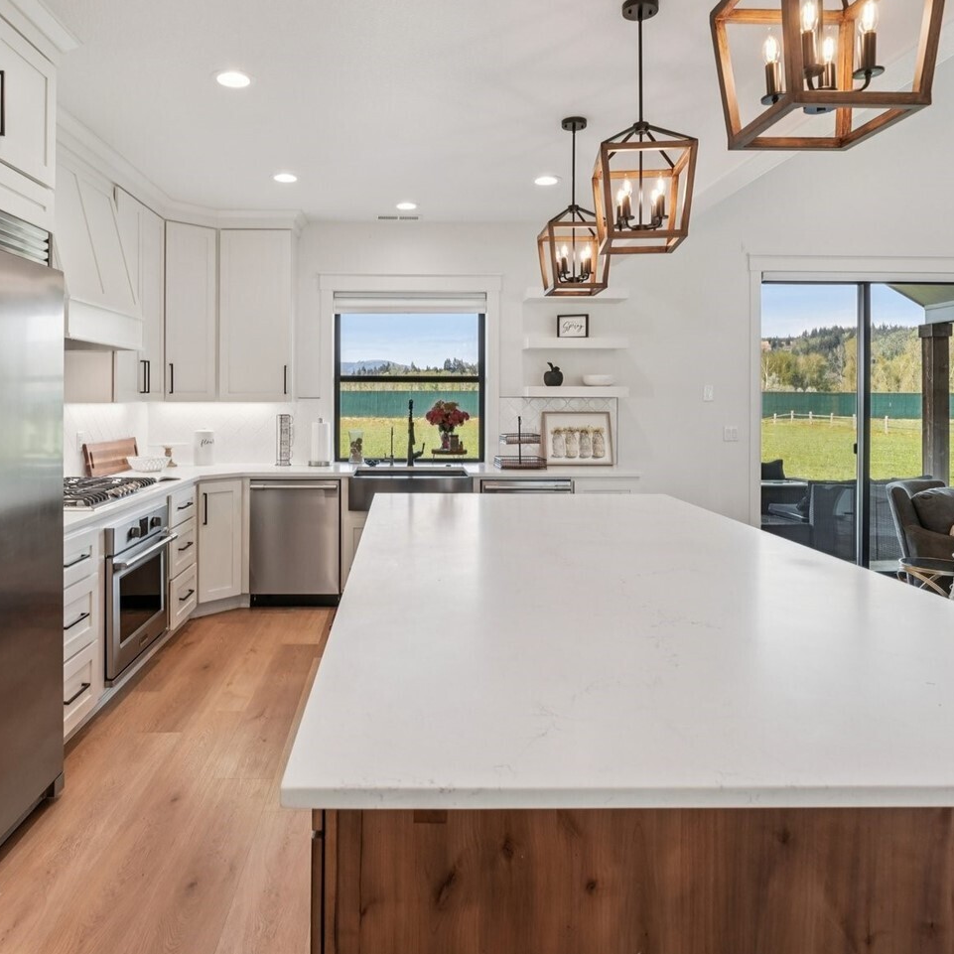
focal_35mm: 24
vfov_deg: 64.6
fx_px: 748
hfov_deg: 64.8
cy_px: 395
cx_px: 420
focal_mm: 16
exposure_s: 1/100
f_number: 8
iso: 400
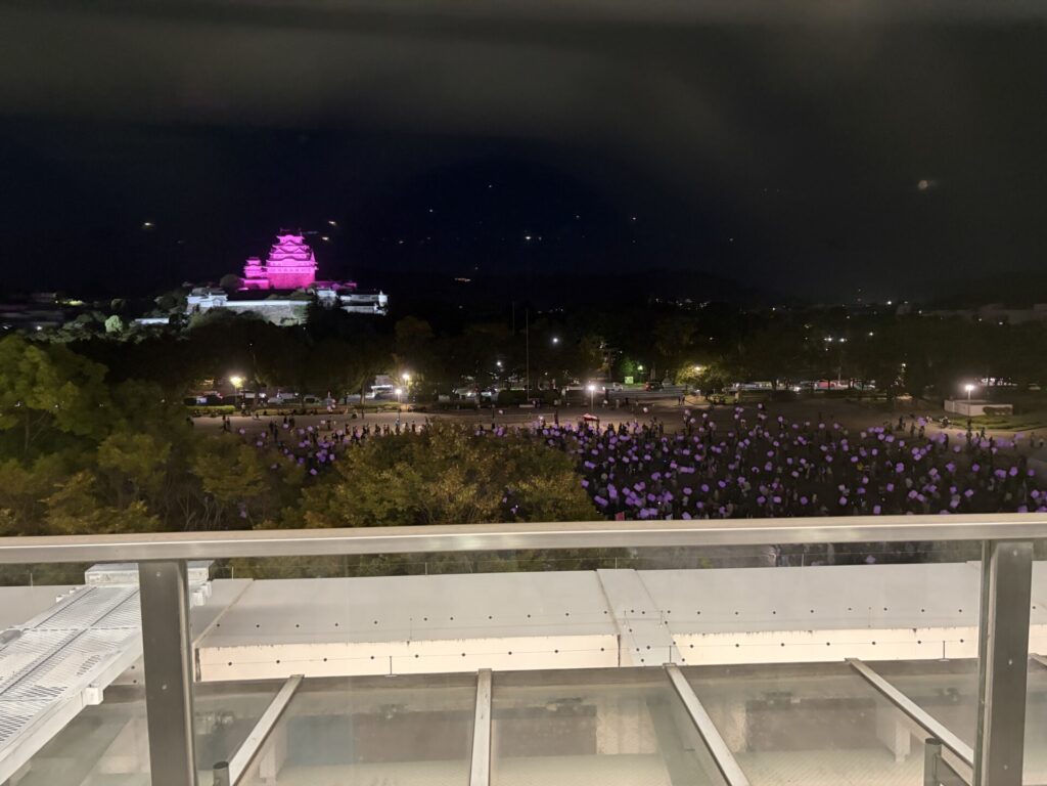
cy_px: 393
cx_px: 524
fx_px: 786
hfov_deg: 67.3
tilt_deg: -5.4
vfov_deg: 53.1
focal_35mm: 26
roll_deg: +2.2
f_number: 1.6
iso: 640
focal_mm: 5.96
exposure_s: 1/30
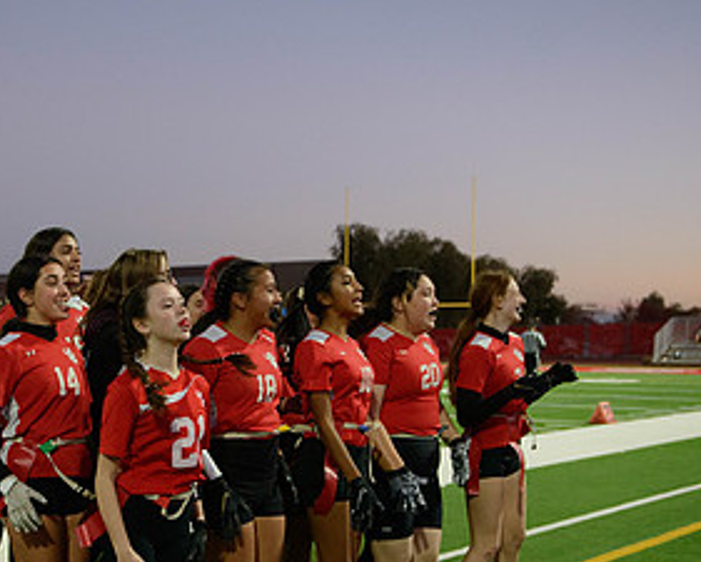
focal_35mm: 62
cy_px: 446
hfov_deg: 30.0
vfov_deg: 24.2
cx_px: 187
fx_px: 1287
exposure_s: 1/640
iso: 3200
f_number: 2.8
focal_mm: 32
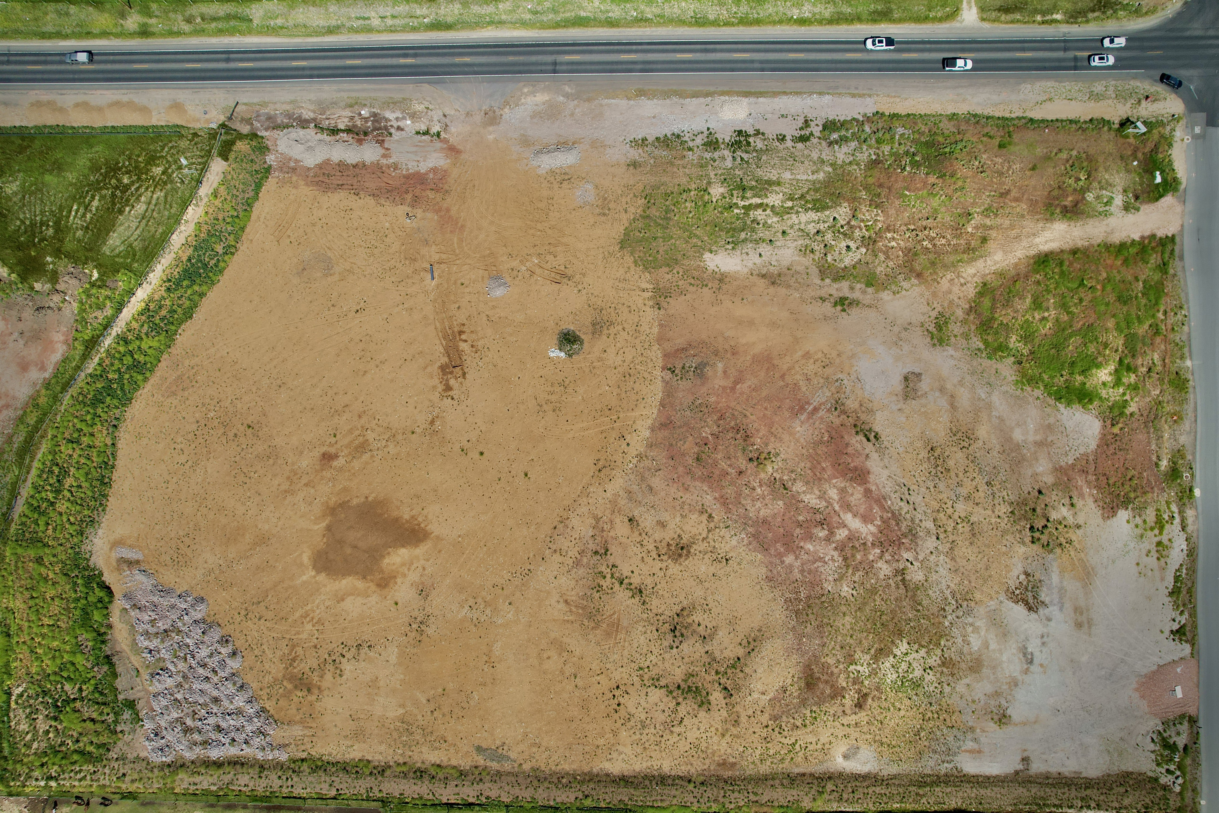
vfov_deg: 57.2
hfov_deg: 78.6
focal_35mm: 22
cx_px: 610
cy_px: 406
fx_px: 745
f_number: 2.8
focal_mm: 8.38
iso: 100
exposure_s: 1/2000
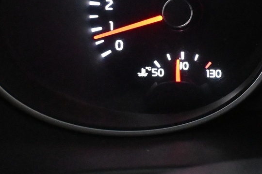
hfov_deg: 20.3
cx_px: 335
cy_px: 1
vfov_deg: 14.6
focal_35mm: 92
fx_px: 671
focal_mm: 20.5
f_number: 3.8
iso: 8000
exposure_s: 1/60
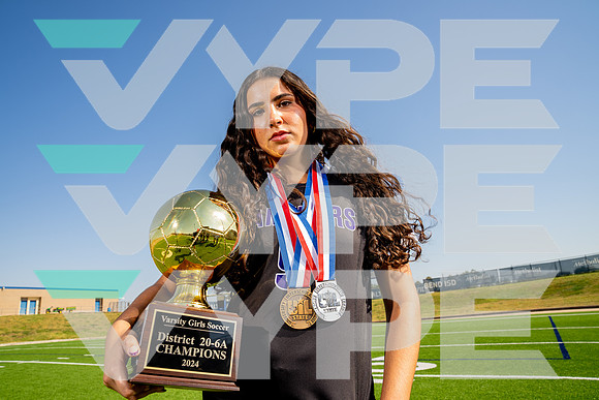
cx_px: 300
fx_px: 399
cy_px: 200
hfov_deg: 73.7
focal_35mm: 24
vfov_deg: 53.2
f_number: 7.1
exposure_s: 1/125
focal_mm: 24
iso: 50
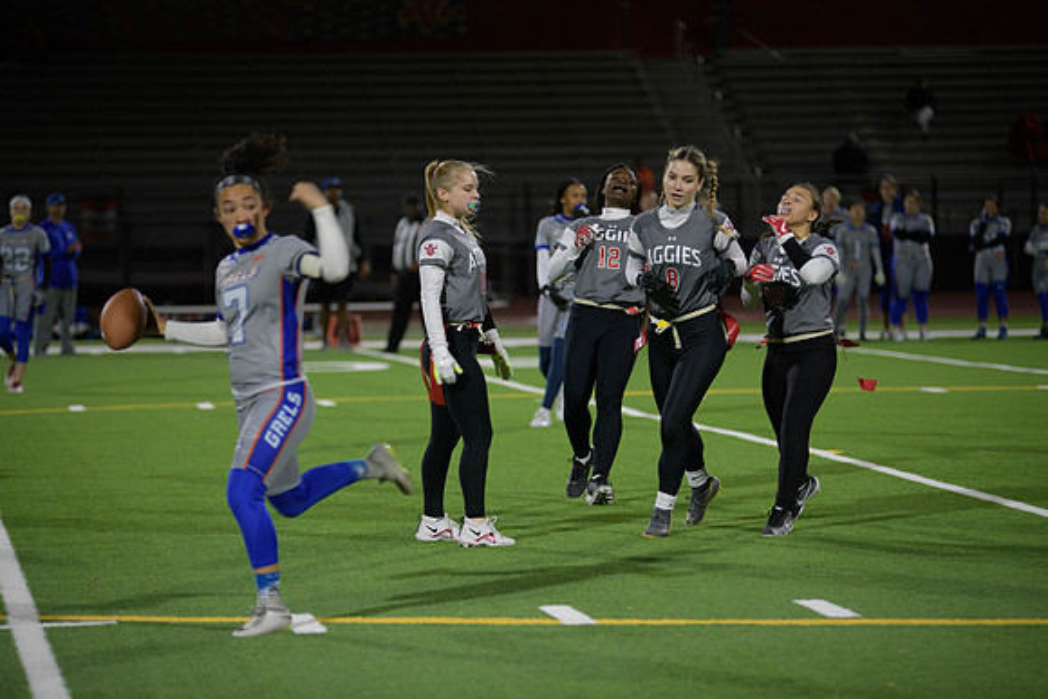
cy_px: 350
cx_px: 524
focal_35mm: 145
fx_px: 4222
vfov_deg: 9.5
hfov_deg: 14.2
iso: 640
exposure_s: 1/200
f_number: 2.8
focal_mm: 145
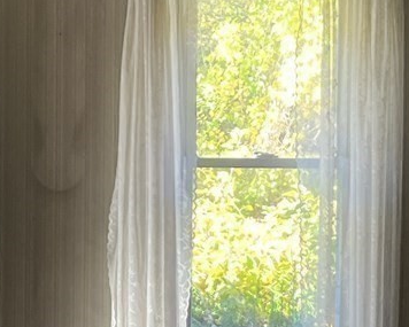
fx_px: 1768
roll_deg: +0.2
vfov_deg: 10.6
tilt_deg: -1.1
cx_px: 241
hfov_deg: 13.2
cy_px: 124
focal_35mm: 146
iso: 125
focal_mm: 5.1
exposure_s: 1/101
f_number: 1.6
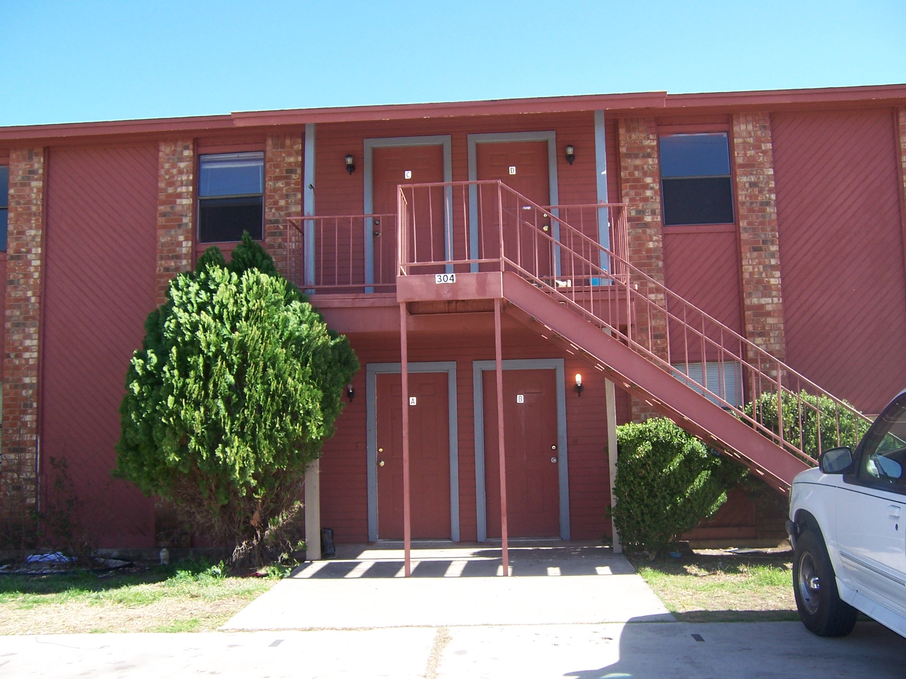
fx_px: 864
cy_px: 340
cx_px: 453
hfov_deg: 55.4
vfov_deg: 42.9
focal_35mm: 33
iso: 80
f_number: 3.4
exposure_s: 1/250
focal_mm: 5.5
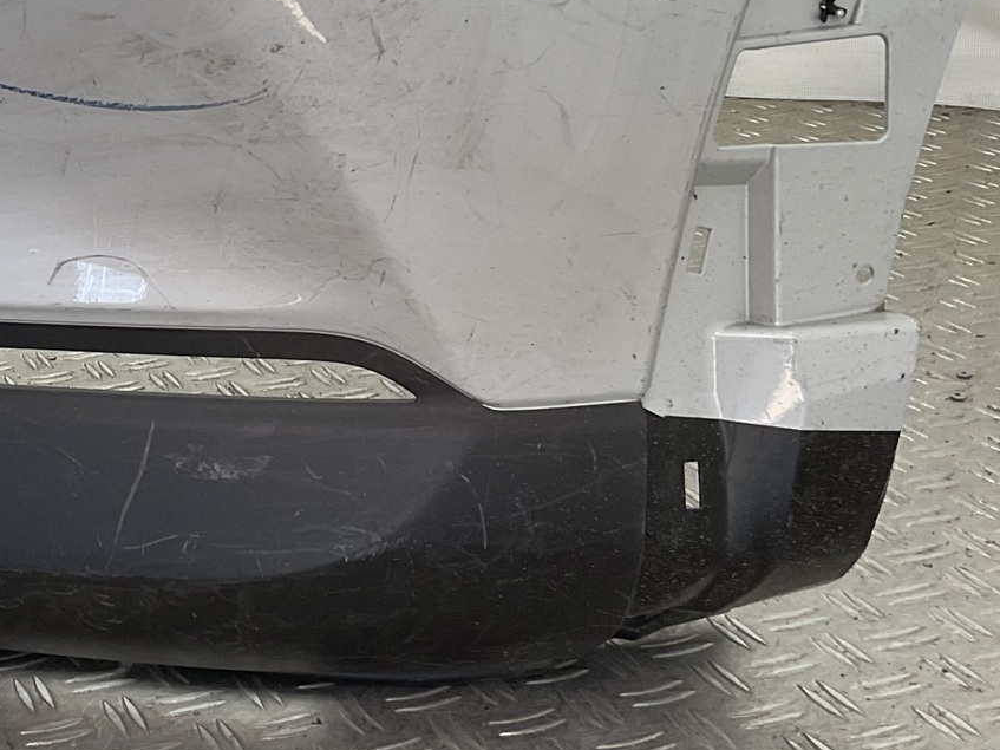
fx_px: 1993
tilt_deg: -13.9
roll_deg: +2.9
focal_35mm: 69
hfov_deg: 26.6
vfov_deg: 20.8
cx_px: -1
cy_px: 72
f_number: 1.8
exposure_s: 1/100
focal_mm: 3
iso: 16
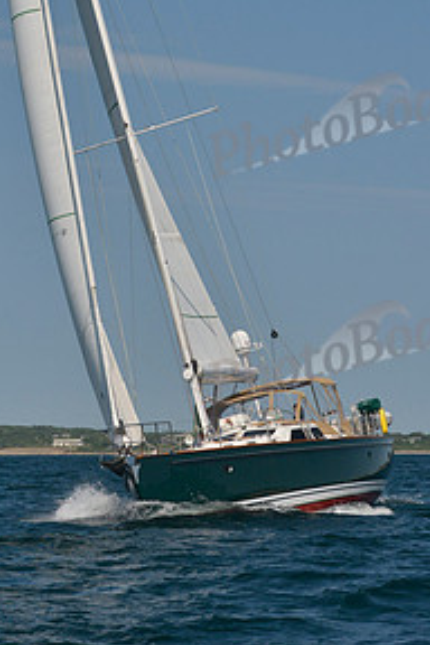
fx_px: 2956
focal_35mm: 165
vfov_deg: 12.3
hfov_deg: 8.3
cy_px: 36
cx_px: 93
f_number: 10
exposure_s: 1/800
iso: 400
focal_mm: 82
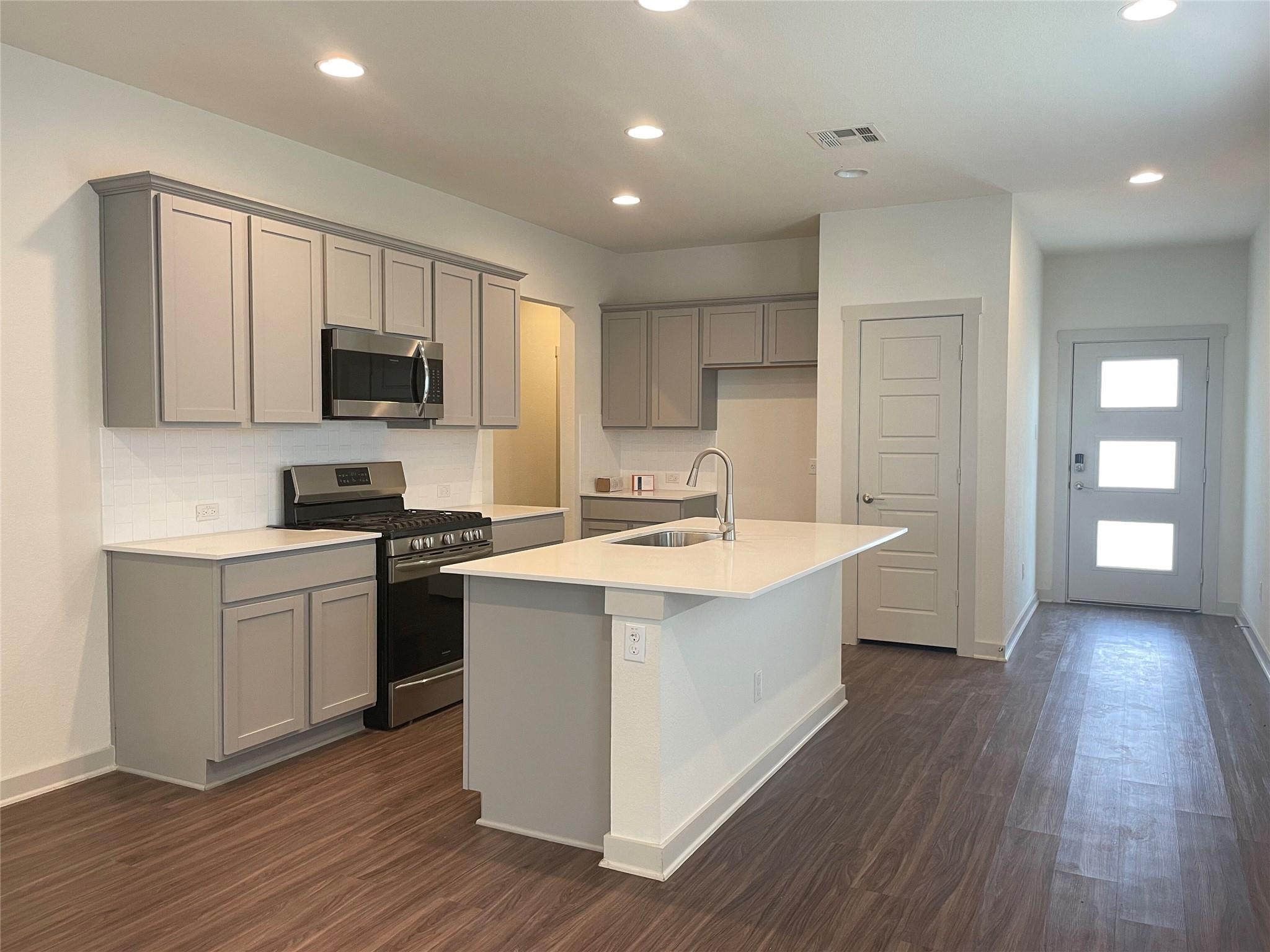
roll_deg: -0.4
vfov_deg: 53.1
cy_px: 476
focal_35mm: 26
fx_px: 954
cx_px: 635
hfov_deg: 67.3
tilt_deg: -2.9
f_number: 1.6
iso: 100
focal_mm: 4.2
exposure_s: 1/60
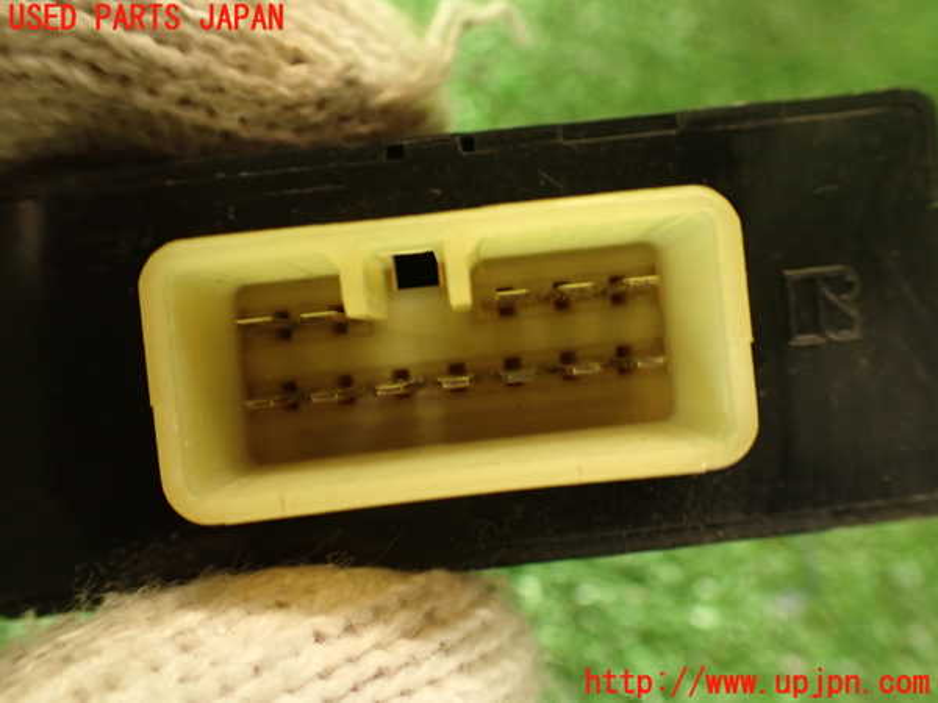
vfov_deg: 44.2
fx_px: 867
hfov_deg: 56.8
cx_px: 469
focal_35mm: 32
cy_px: 352
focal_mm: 5.79
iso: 320
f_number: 2.4
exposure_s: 1/30
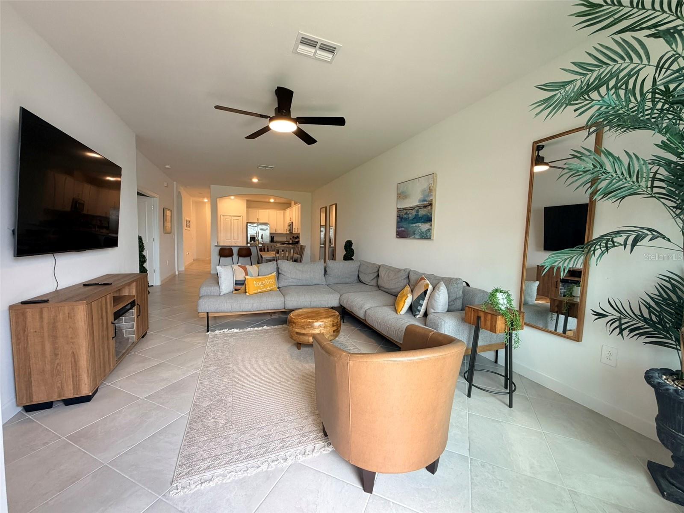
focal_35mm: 14
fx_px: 277
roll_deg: -0.6
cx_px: 342
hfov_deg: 102.1
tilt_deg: -4.0
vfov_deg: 85.7
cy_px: 256
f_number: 2.2
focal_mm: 2.22
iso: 160
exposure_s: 1/120
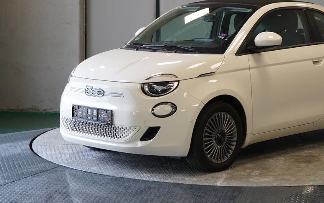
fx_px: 724
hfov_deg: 24.9
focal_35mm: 82
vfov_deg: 15.8
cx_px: 247
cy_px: 45
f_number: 5
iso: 1000
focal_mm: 52
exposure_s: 1/160
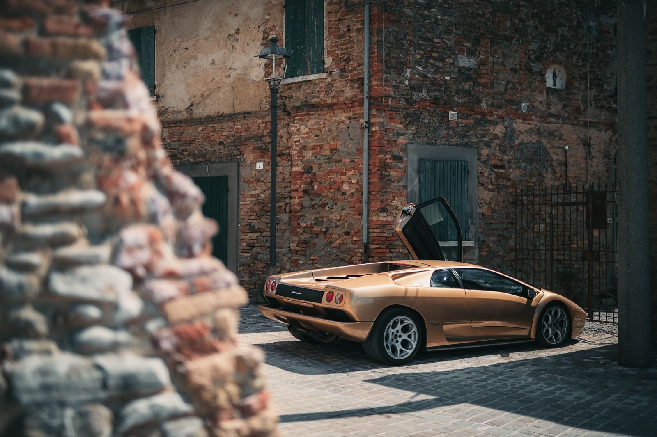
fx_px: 912
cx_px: 328
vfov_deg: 27.0
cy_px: 218
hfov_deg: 39.6
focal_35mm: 50
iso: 100
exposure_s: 1/2000
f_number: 1.4
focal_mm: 50
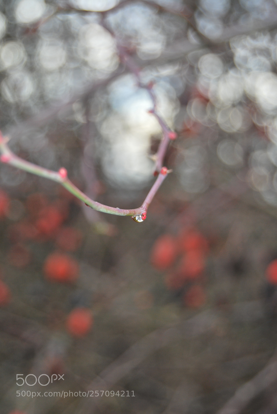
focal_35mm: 82
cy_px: 207
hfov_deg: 16.6
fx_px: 949
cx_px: 138
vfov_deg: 24.6
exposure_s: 1/125
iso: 110
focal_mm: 55
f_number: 5.6
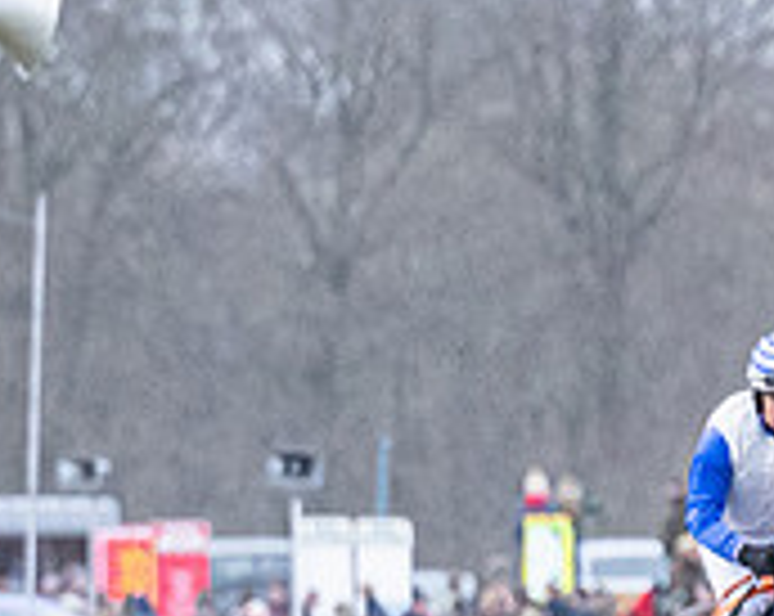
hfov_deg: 1.5
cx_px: 1721
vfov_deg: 1.2
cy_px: 1021
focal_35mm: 1299
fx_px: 29706
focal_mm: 175
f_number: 4
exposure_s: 1/1000
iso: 1600
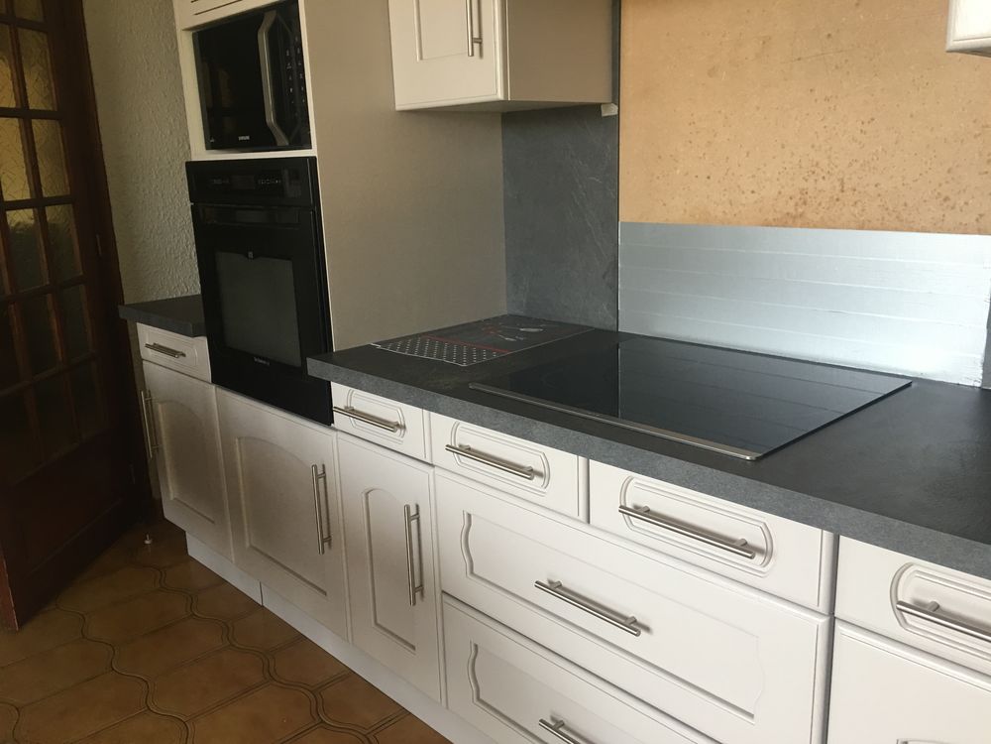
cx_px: 496
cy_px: 372
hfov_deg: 61.7
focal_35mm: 29
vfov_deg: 48.2
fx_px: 830
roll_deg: +1.7
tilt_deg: -13.2
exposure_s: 1/17
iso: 50
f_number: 2.2
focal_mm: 4.15
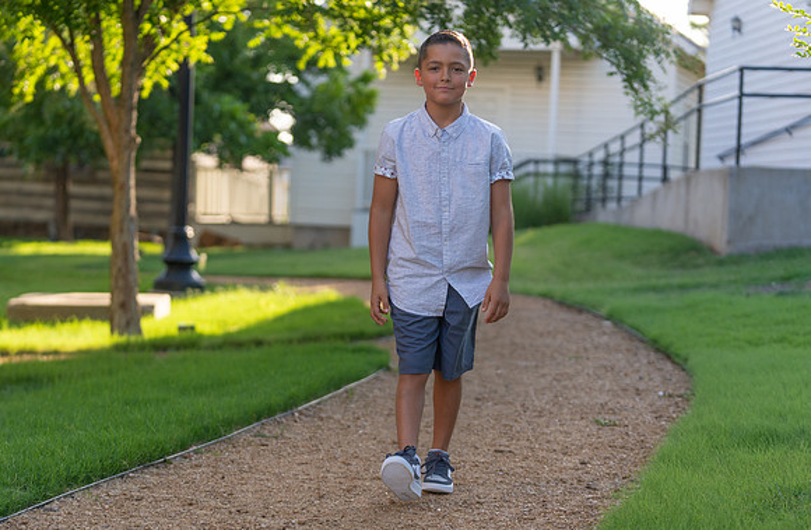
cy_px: 300
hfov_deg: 22.9
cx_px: 367
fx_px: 2004
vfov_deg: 15.1
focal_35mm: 90
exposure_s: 1/1000
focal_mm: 80
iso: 320
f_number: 2.8
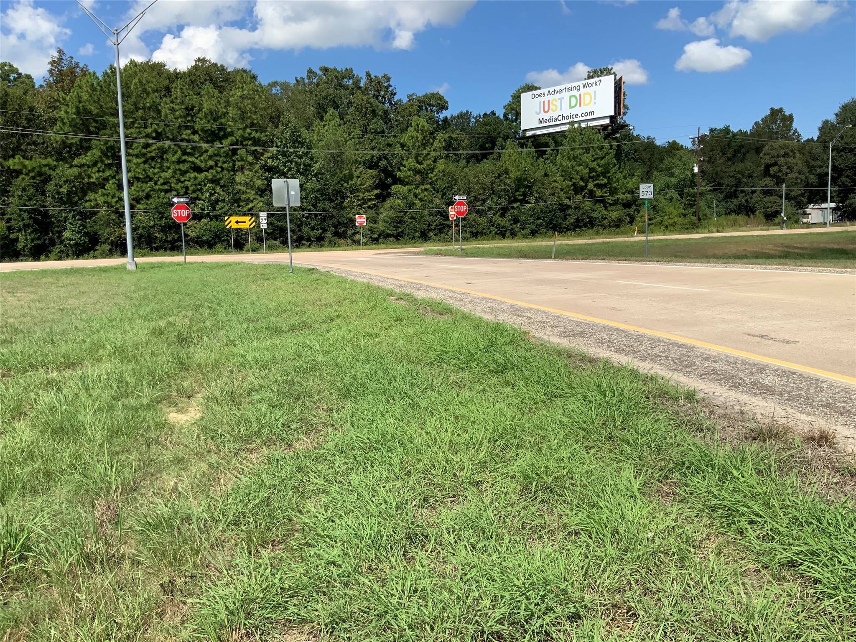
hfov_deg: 61.7
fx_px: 717
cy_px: 321
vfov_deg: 48.2
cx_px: 428
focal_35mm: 29
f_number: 1.8
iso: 16
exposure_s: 1/1912
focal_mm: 3
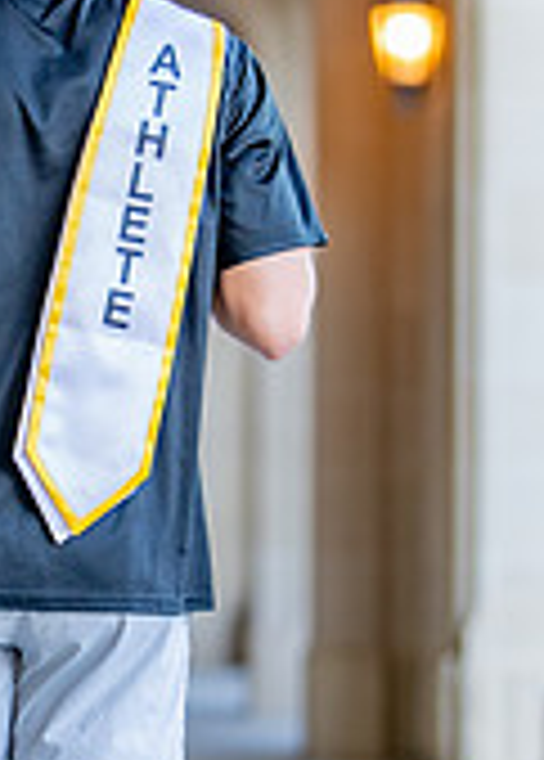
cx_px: 96
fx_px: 4298
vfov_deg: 10.1
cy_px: 518
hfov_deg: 7.2
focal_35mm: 199
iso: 400
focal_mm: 50
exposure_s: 1/640
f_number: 1.2
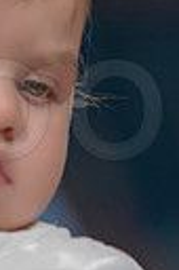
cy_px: 114
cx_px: -6
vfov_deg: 2.9
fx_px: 5250
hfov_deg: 2.0
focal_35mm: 702
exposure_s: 1/160
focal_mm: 200
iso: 1000
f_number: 4
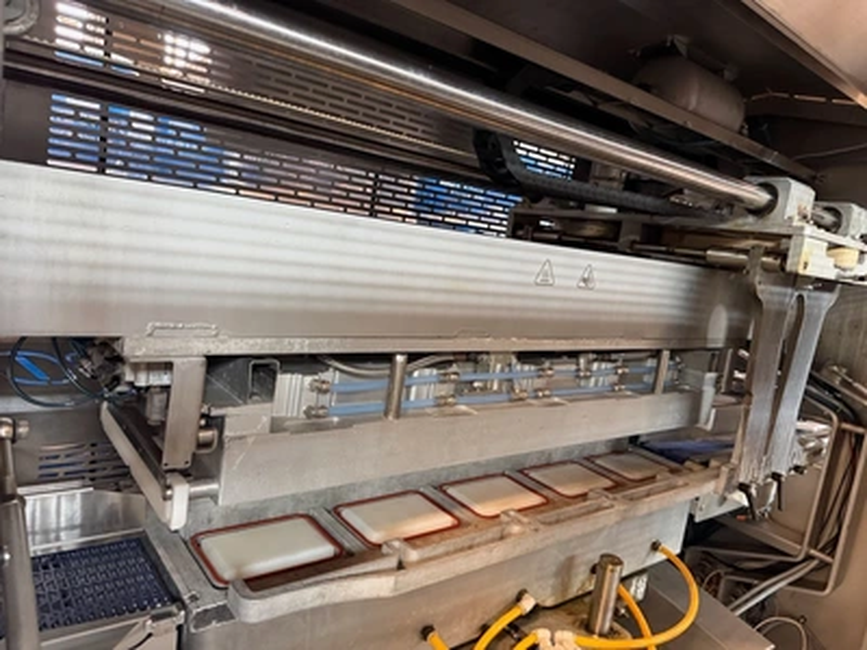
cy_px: 325
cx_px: 434
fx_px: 601
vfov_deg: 56.8
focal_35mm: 24
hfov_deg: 71.6
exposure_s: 1/60
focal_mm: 6.76
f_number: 1.78
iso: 800
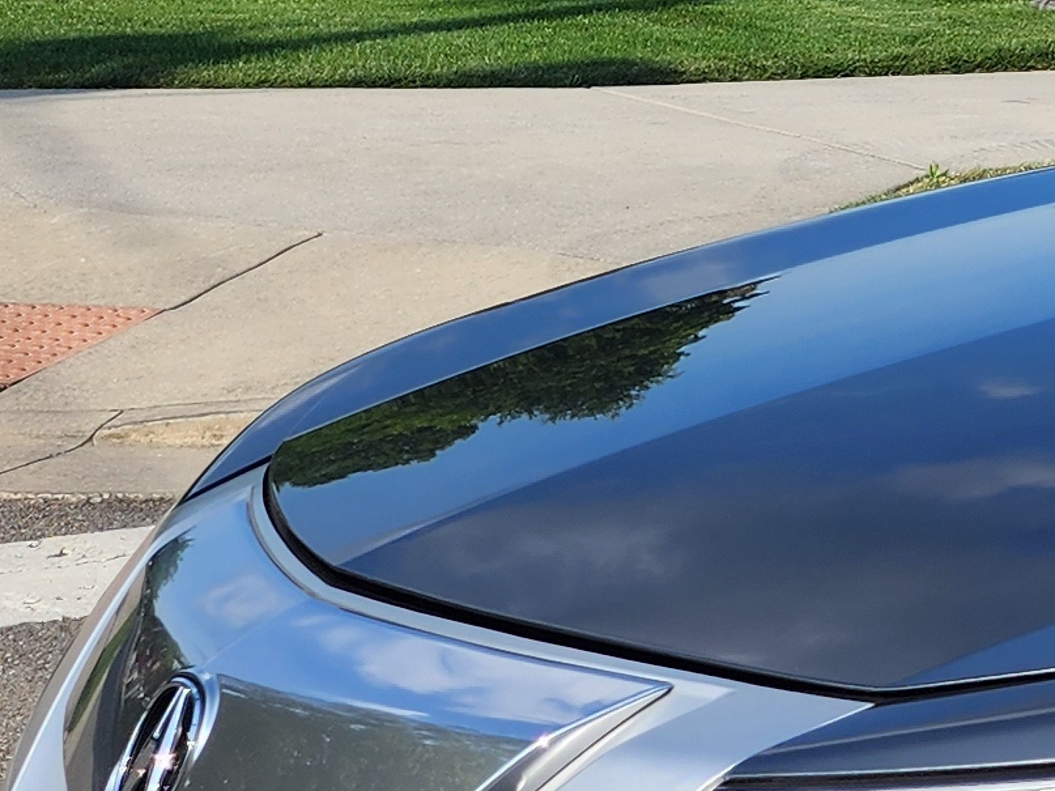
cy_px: 77
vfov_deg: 12.9
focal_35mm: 114
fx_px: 3474
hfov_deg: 14.9
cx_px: 1935
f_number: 1.8
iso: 12
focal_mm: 6.4
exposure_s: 1/907
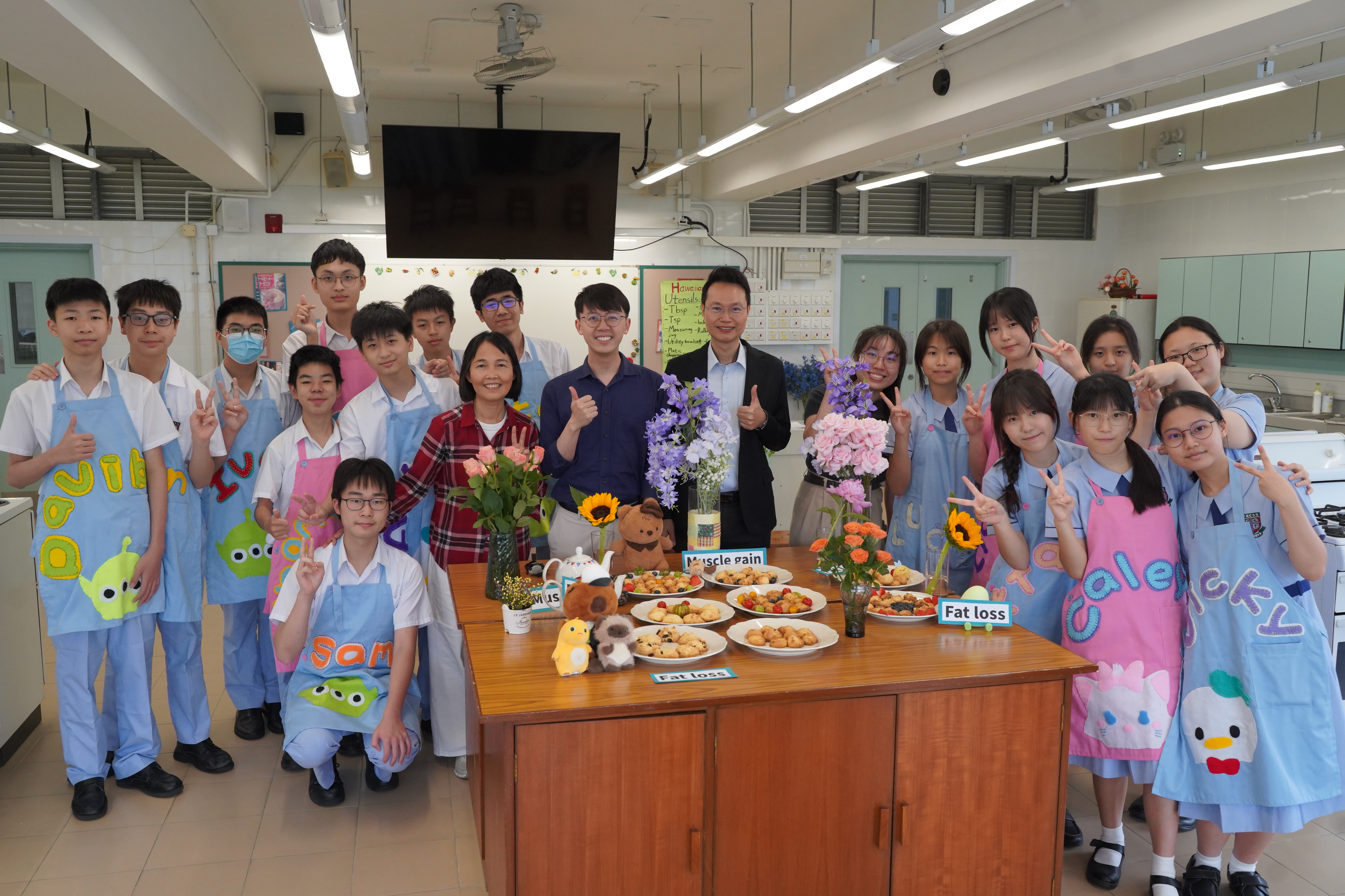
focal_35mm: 30
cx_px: 672
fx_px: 1121
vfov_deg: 43.6
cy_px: 448
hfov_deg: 61.9
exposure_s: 1/320
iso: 2500
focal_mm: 30
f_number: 5.6
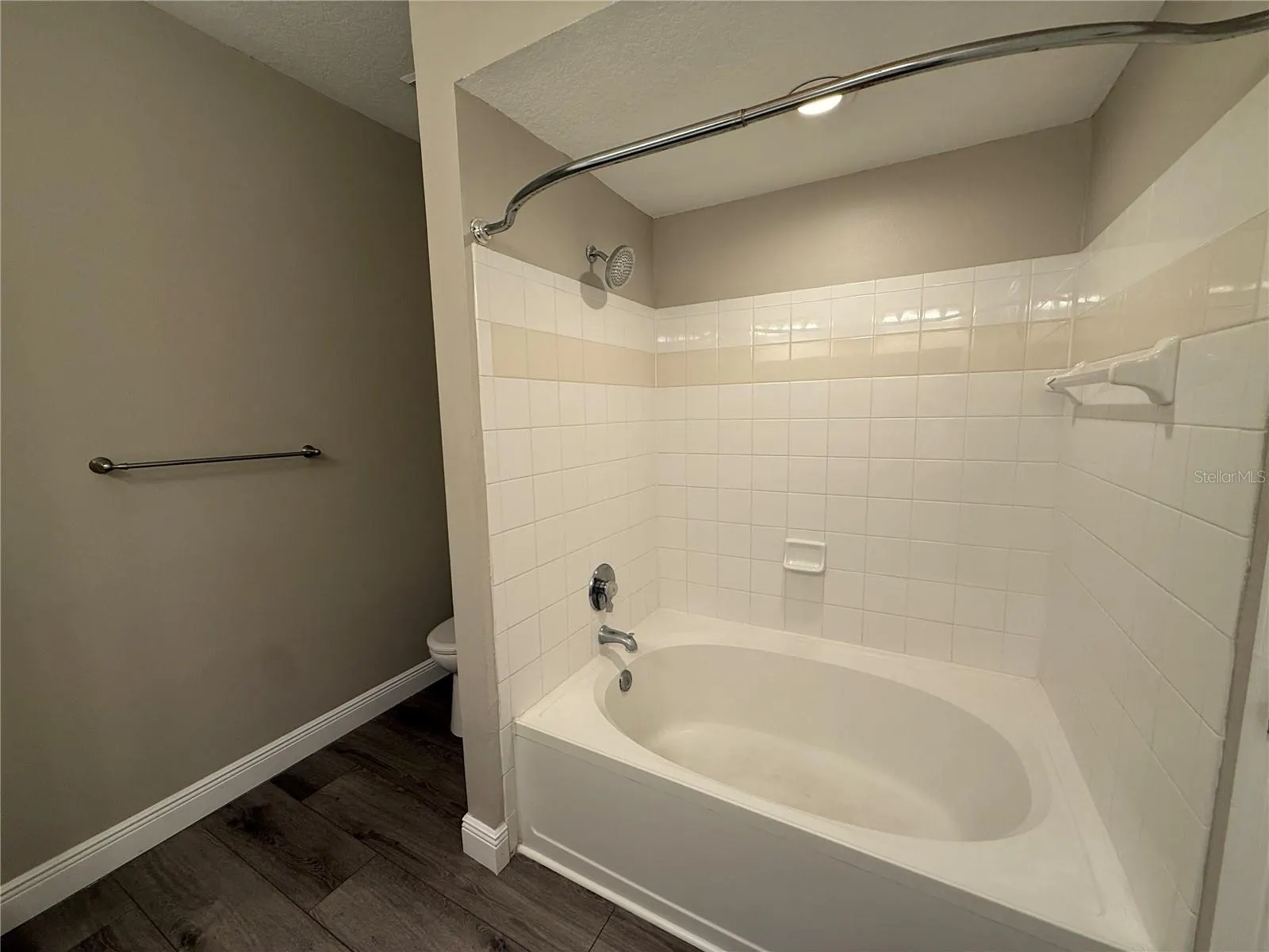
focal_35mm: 14
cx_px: 634
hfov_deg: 102.1
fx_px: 513
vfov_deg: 85.7
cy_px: 476
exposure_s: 1/120
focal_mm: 2.22
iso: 125
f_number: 2.2
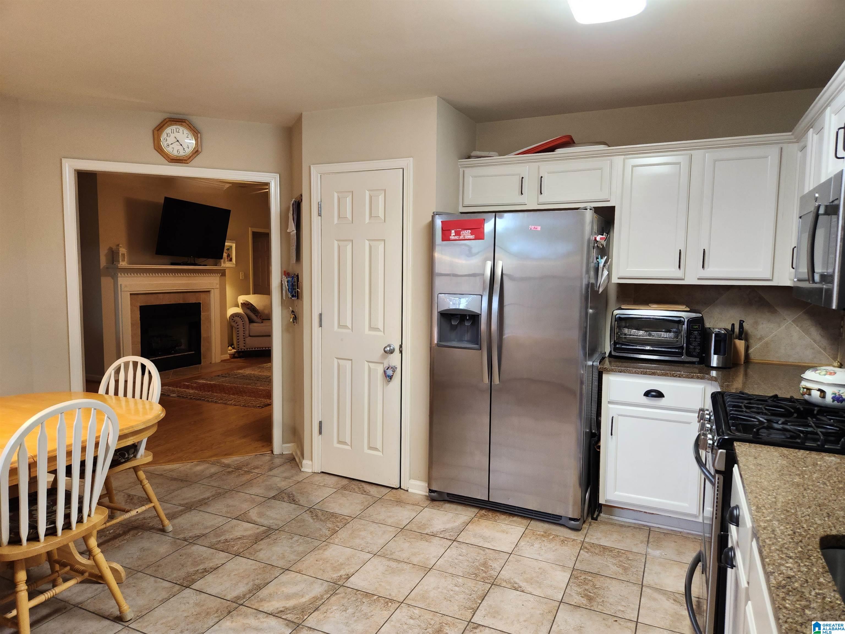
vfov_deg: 58.9
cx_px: 422
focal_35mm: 23
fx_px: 561
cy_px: 317
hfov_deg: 73.9
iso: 200
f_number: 1.8
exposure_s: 1/60
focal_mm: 5.4
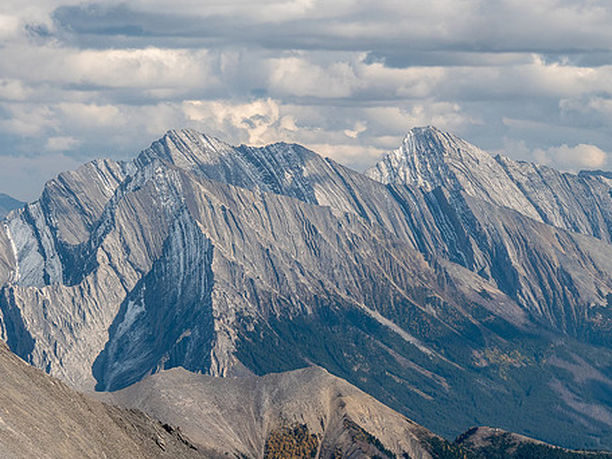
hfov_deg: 7.6
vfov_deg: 5.7
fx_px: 4596
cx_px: 378
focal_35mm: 260
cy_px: 248
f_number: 8
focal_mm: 102
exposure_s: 1/320
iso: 200
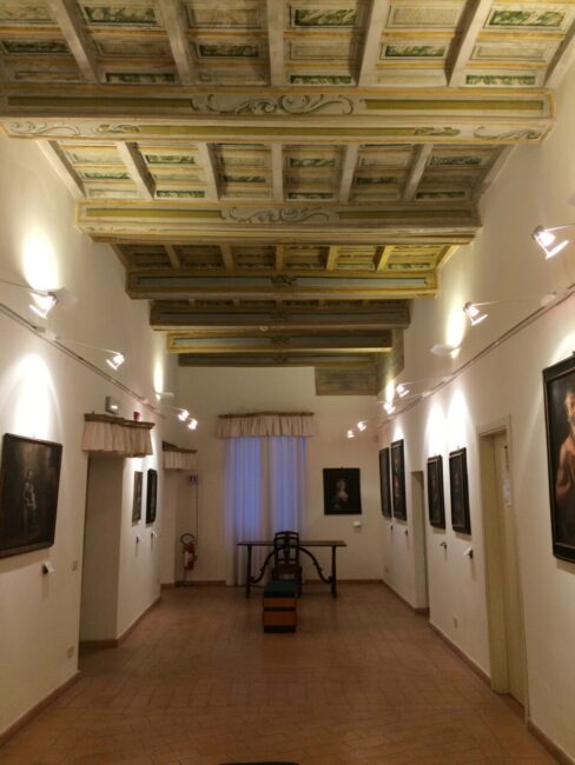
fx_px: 642
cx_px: 288
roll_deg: +1.7
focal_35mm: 29
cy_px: 382
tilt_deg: +9.2
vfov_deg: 61.6
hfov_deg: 48.3
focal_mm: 4.15
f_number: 2.2
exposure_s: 1/33
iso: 80
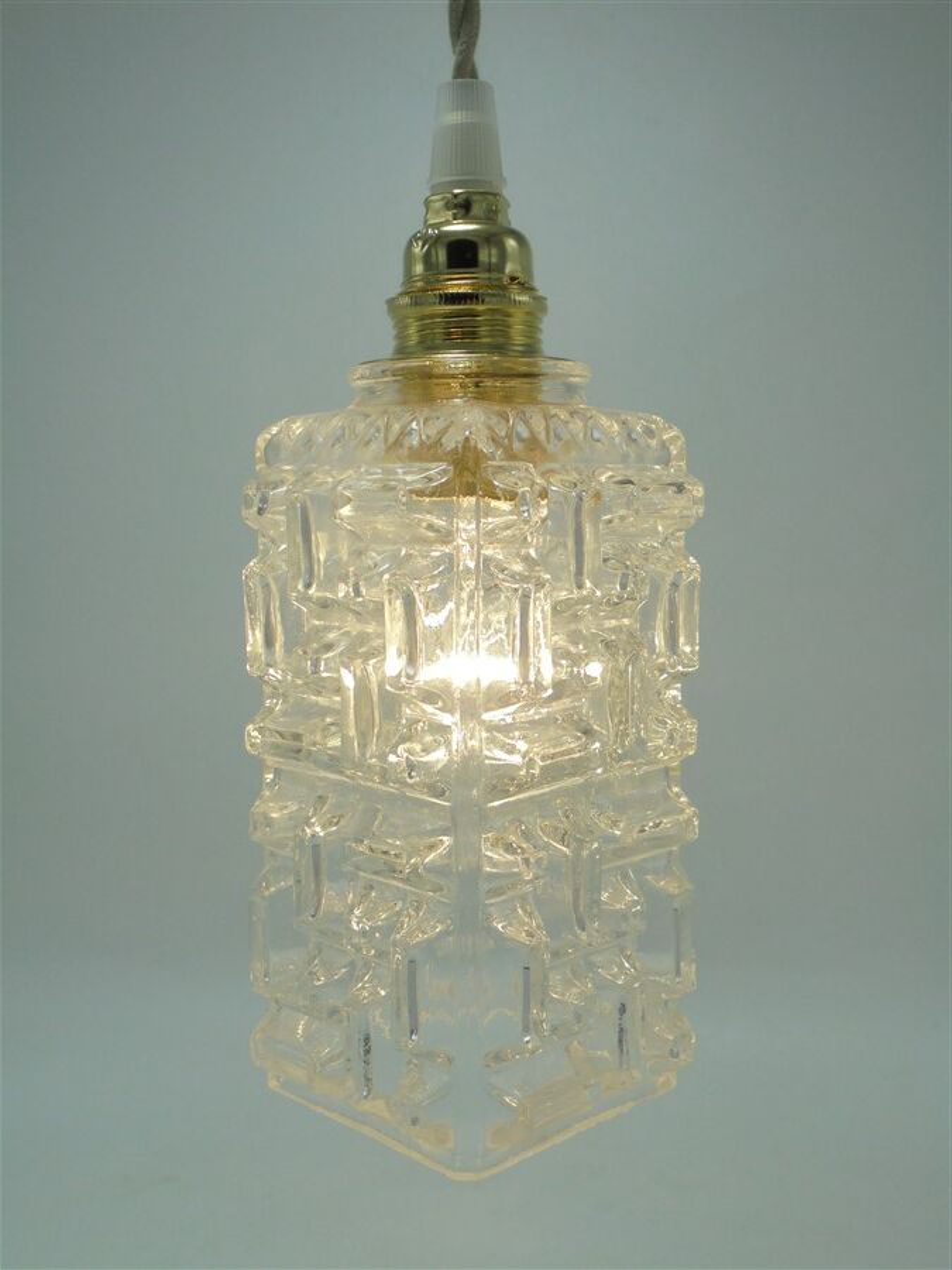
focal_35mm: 38
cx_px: 476
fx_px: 1393
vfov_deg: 49.0
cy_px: 635
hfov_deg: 37.7
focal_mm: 6.9
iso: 100
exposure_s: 1/200
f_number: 4.2
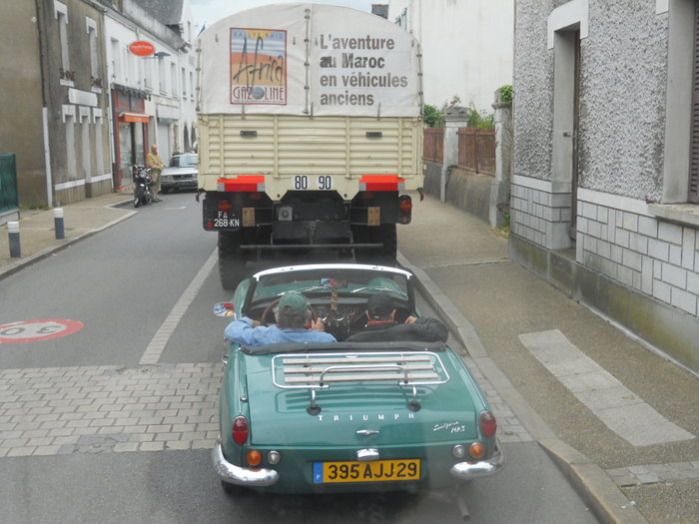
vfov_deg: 35.1
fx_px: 828
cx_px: 350
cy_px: 262
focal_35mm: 41
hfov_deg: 45.8
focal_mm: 7.3
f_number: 3.2
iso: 80
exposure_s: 1/320
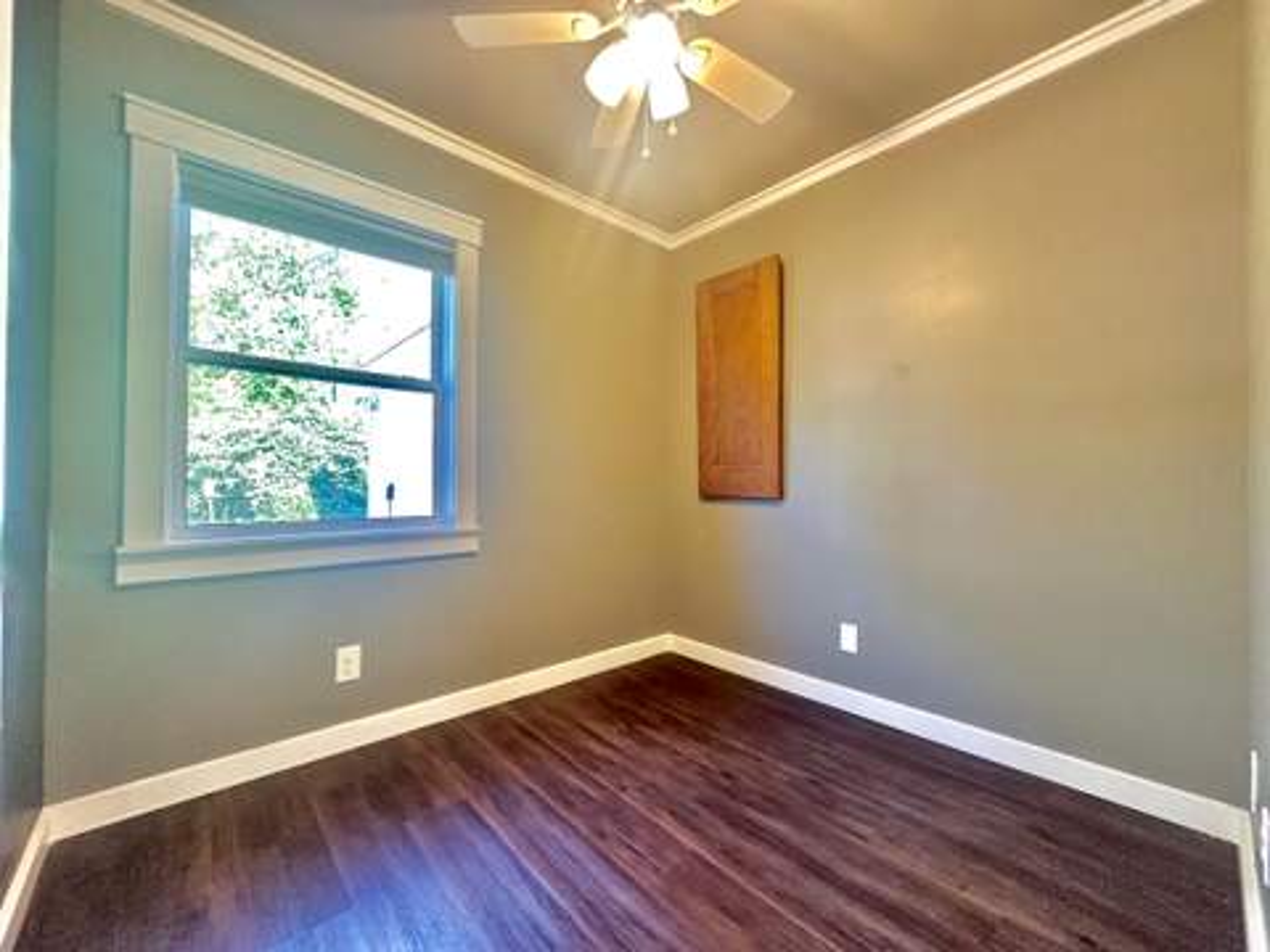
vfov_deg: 85.7
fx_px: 514
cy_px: 476
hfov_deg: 102.1
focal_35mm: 14
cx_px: 635
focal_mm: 2.22
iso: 250
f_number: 2.2
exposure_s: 1/60
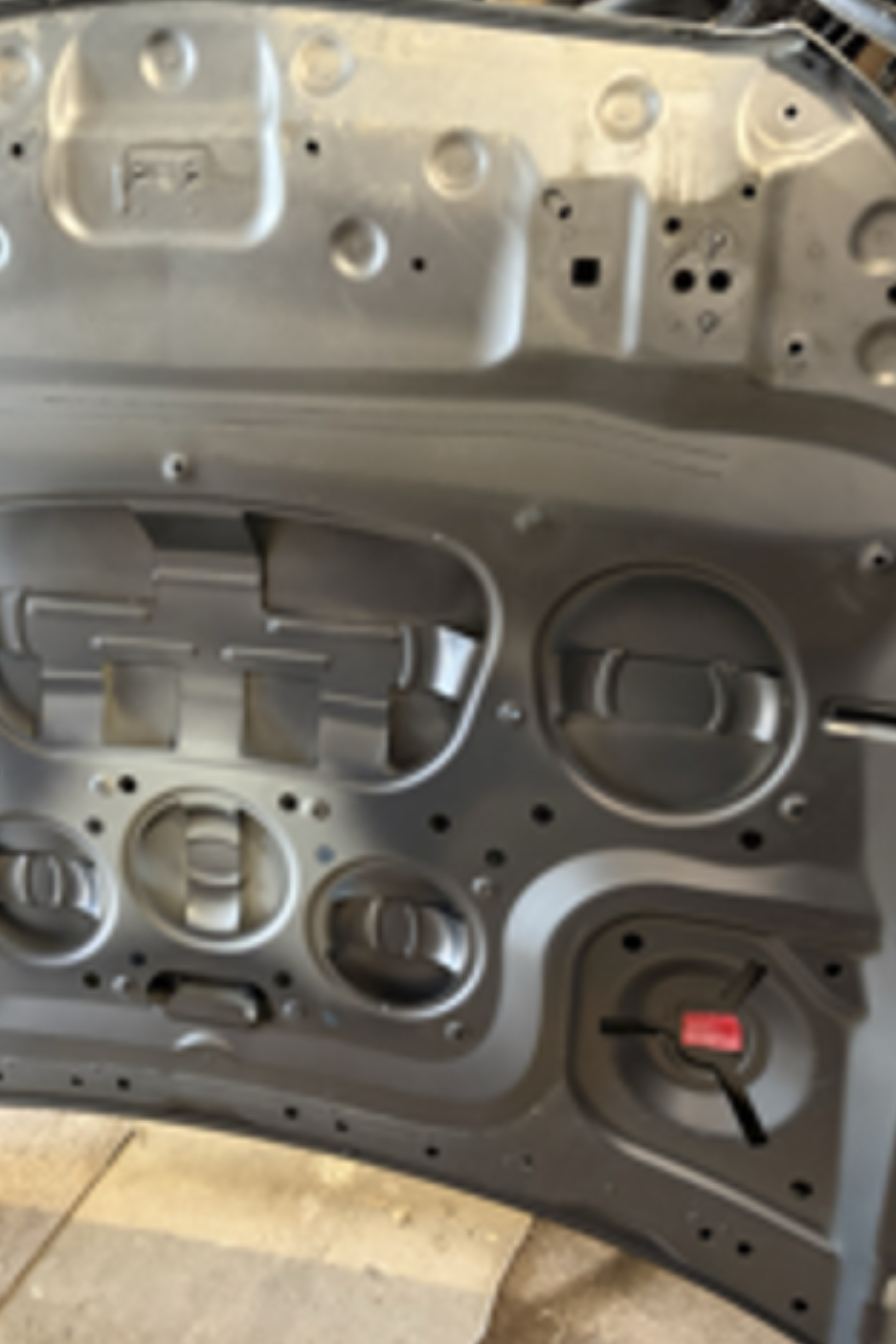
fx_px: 1381
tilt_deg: -35.3
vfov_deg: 51.9
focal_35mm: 37
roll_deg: +7.2
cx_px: 261
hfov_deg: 35.4
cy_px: 683
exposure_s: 1/40
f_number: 1.6
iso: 640
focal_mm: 5.96
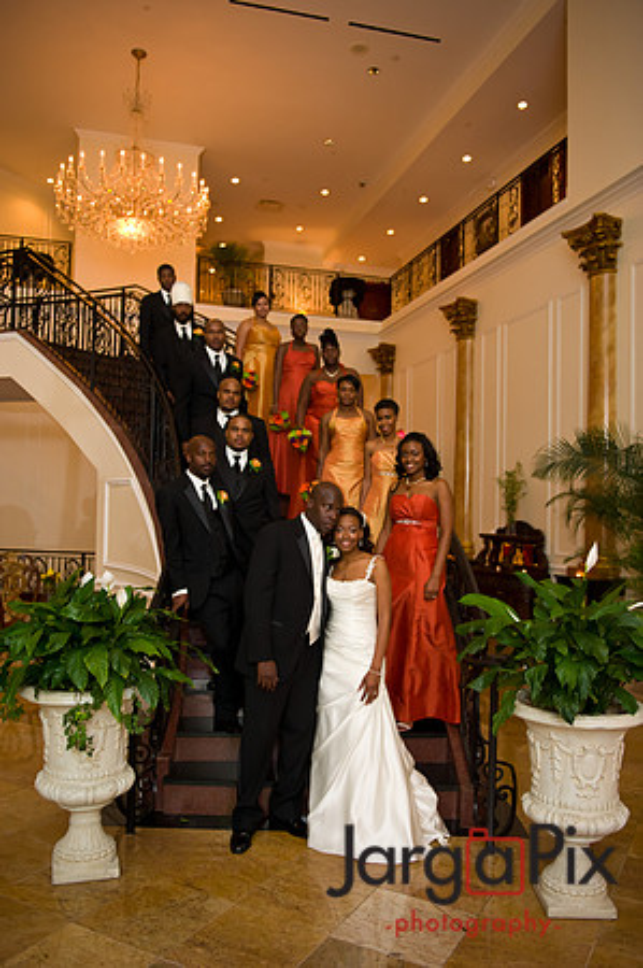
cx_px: 322
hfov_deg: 44.9
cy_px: 484
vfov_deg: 63.7
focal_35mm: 29
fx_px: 779
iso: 1600
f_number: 3.2
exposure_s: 1/50
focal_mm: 29
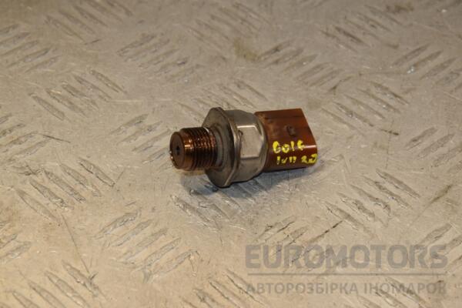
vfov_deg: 9.3
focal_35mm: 147
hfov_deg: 14.0
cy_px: 154
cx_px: 231
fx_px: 1886
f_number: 9
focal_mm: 98
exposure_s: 1/200
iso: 800
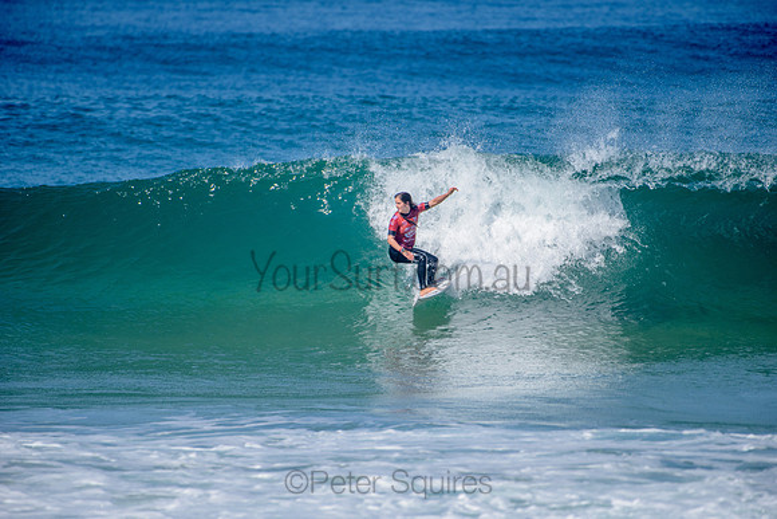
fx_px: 10794
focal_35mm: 500
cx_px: 388
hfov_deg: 4.1
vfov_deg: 2.8
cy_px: 260
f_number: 5.6
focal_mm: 500
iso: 200
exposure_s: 1/2000
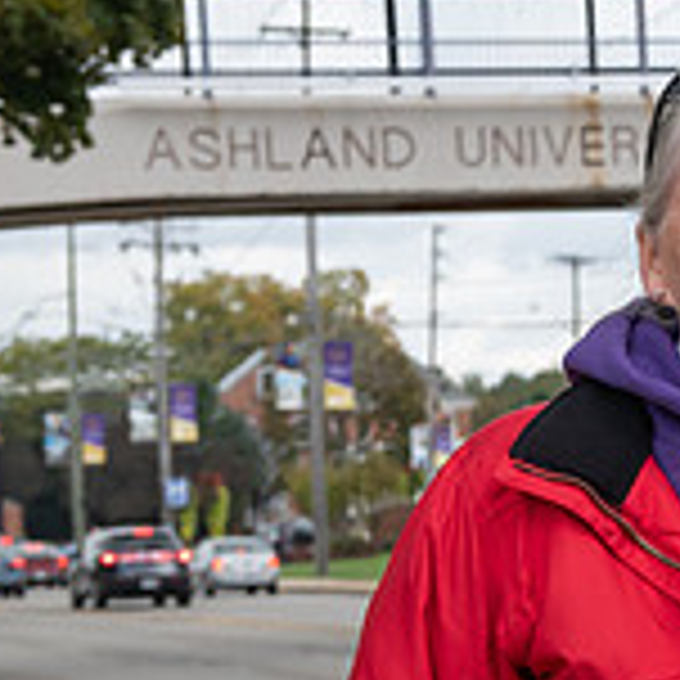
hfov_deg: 9.8
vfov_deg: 10.2
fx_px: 3778
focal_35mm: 170
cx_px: 1166
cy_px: 565
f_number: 7.1
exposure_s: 1/320
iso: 500
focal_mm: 52
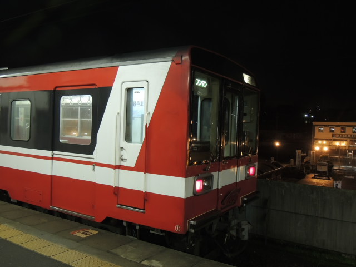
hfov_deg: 60.0
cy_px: 134
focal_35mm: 30
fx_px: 309
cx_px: 178
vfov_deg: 46.8
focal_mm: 5.3
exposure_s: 1/30
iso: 720
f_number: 3.1
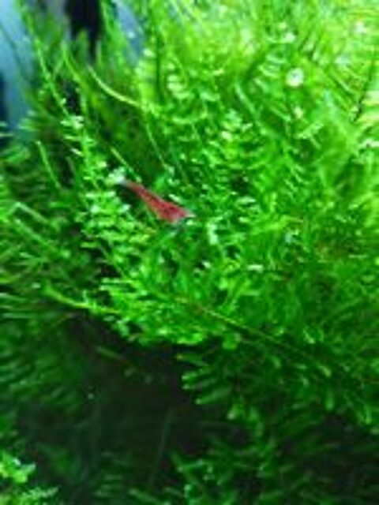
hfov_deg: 53.1
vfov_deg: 67.3
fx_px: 380
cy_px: 252
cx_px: 190
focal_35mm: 26
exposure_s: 1/50
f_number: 1.8
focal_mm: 4.75
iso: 250
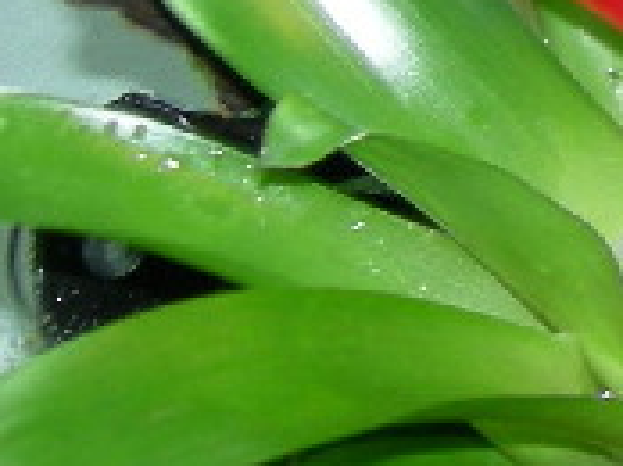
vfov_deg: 6.8
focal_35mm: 213
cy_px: -271
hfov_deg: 8.0
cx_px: 1837
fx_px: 3828
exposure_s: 1/60.1
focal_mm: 7.5
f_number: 2.7
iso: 64
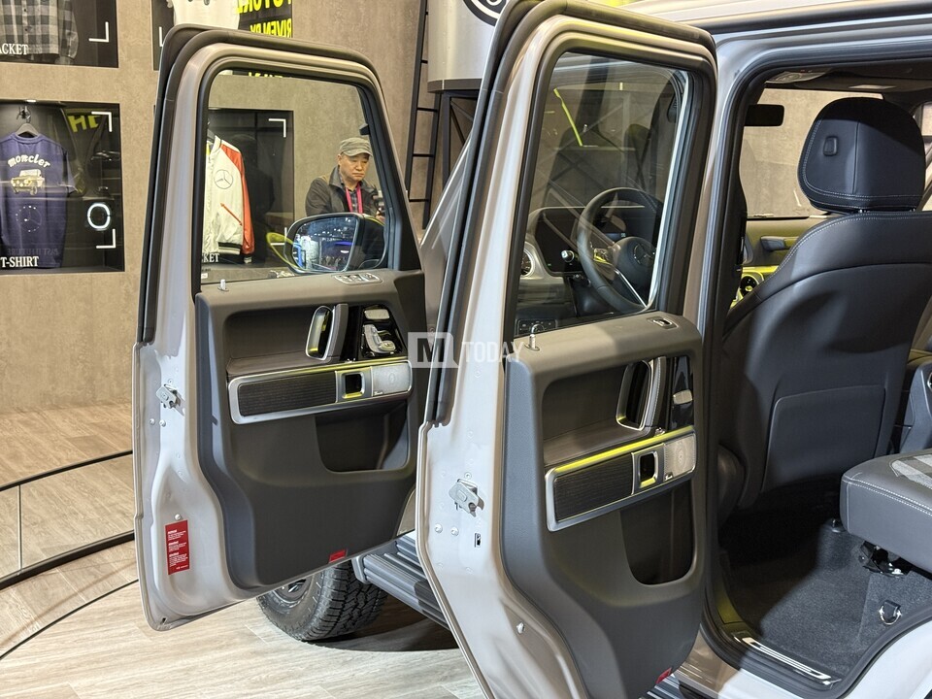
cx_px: 466
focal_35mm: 48
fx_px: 1292
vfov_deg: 30.3
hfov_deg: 39.7
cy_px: 350
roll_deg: -1.1
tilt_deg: -8.5
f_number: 1.78
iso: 250
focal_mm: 6.76
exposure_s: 1/40
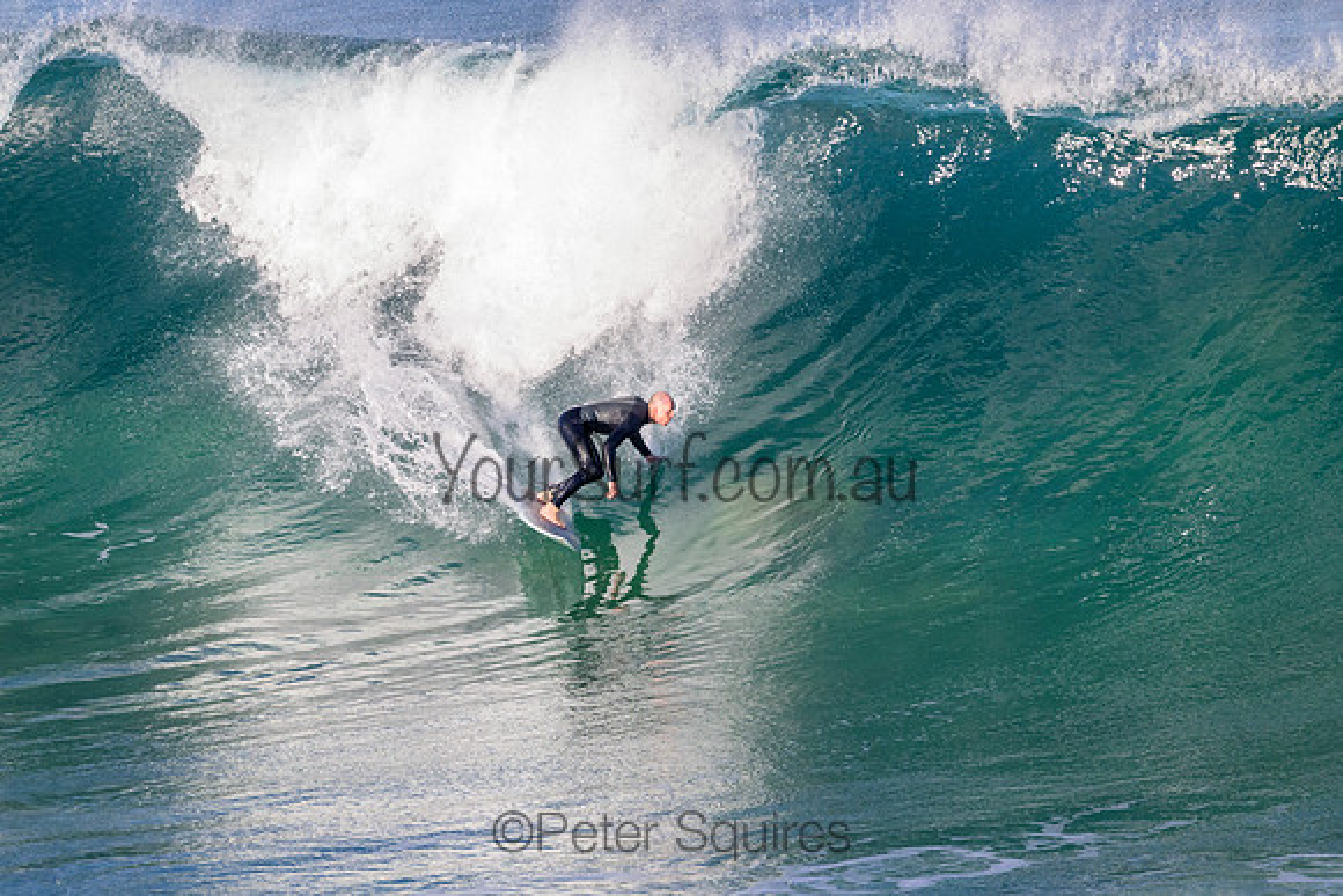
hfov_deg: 4.2
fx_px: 18283
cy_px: 448
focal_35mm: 490
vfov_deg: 2.8
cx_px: 672
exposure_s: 1/2000
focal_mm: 490
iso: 2200
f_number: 11
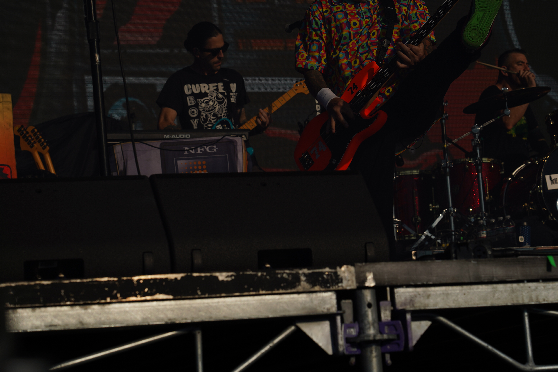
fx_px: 1674
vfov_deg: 12.7
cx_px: 285
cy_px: 181
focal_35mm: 108
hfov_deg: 18.9
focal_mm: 105
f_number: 8
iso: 100
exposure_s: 1/2000
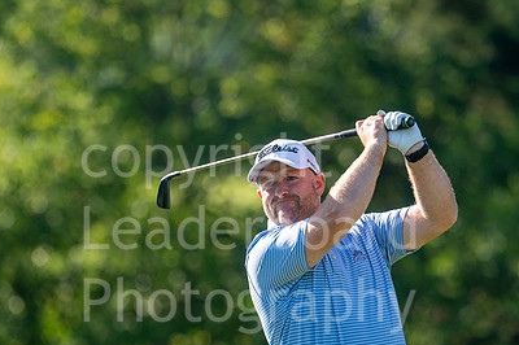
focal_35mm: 653
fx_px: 9406
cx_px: 252
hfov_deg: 3.2
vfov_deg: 2.1
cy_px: 240
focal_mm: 300
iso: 250
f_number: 4.5
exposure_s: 1/1000
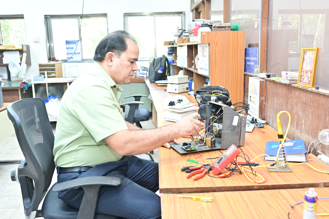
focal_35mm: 34
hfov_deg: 56.5
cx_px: 164
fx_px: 306
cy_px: 110
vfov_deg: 39.4
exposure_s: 1/125
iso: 5000
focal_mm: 33.5
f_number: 4
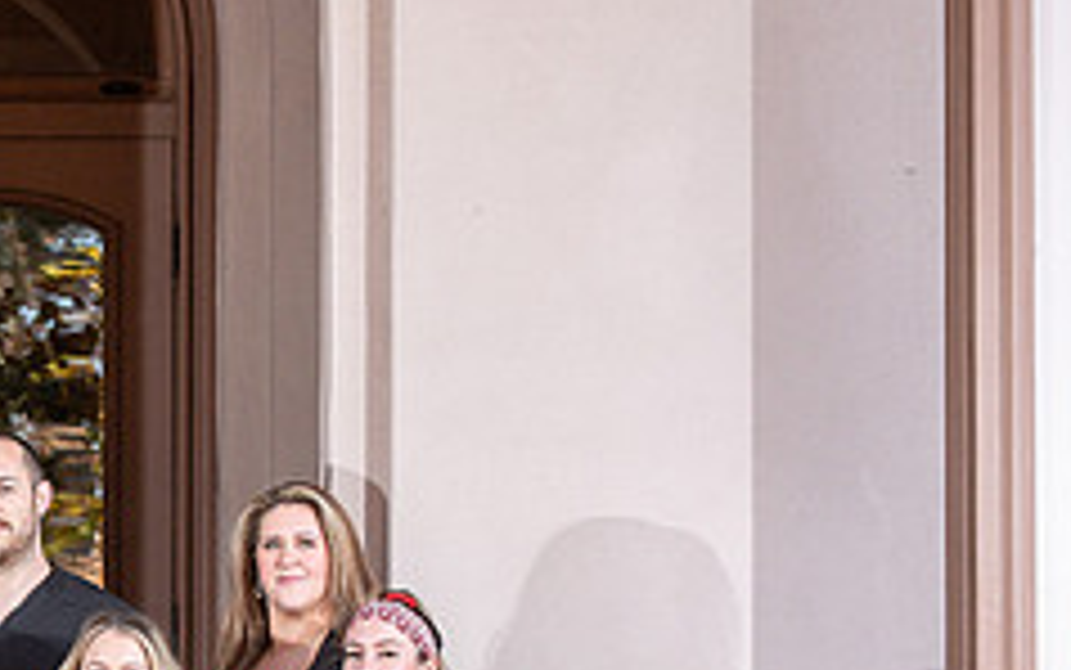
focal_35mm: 258
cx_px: -144
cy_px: 744
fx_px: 7534
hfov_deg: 8.1
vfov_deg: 5.1
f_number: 6.3
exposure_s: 1/200
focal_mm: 102
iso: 640
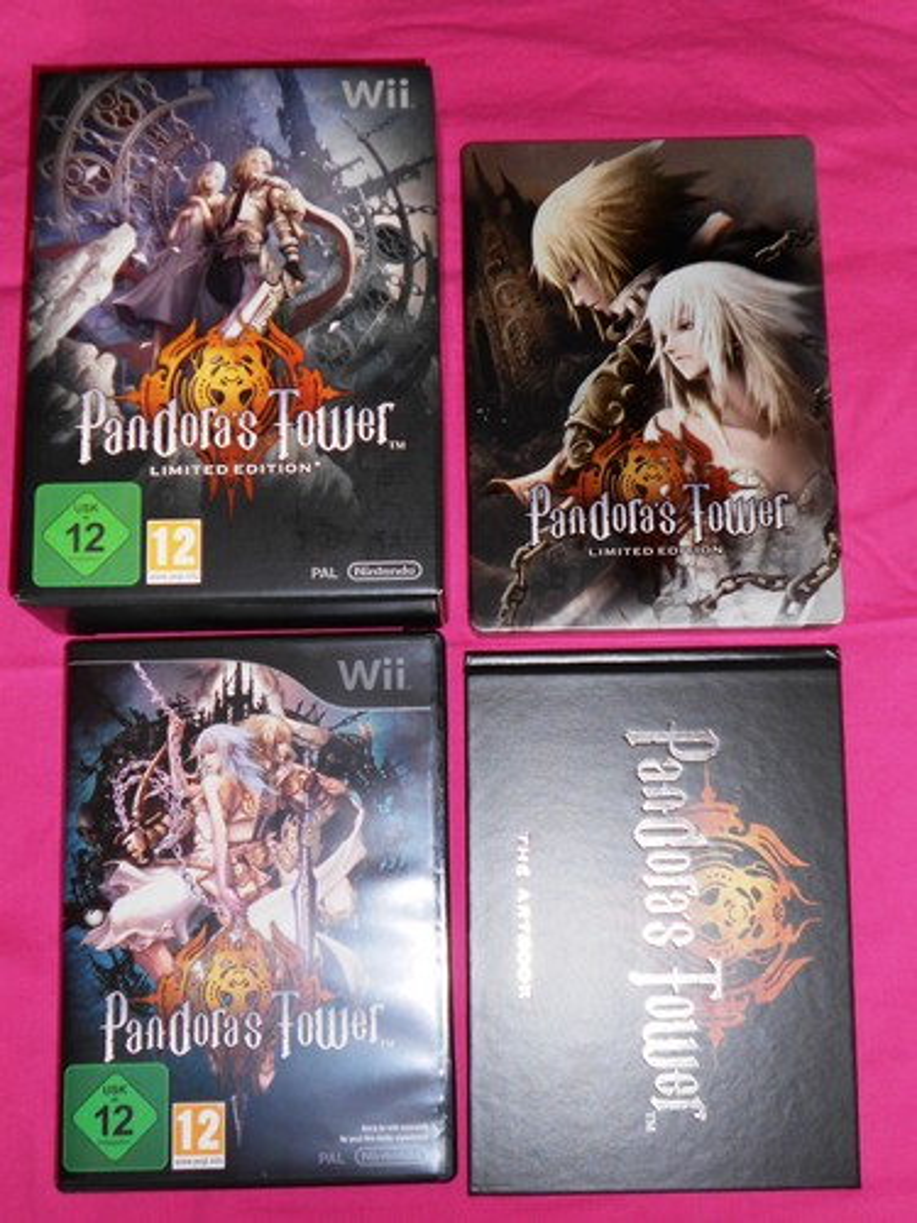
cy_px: 612
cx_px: 458
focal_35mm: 43
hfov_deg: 33.6
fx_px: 1519
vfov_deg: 43.9
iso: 80
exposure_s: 1/30
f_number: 4.2
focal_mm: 7.7
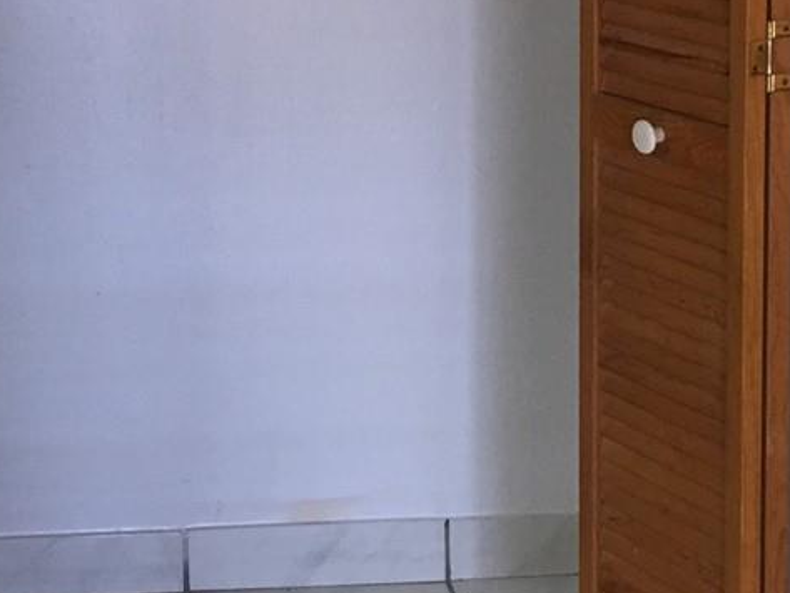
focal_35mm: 98
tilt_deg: -8.7
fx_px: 2237
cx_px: 110
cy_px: -23
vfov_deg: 14.8
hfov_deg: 19.7
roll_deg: +2.0
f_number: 2.2
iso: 40
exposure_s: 1/30
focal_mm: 4.15
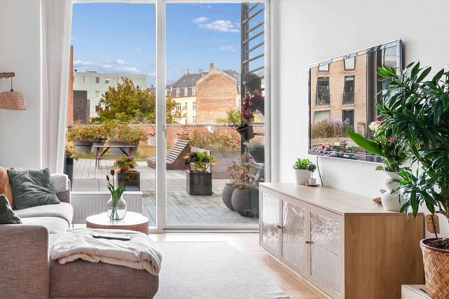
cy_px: 124
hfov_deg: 49.9
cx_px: 114
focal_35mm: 37
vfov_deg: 35.9
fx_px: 461
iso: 200
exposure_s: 1/2.5
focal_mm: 12
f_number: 10
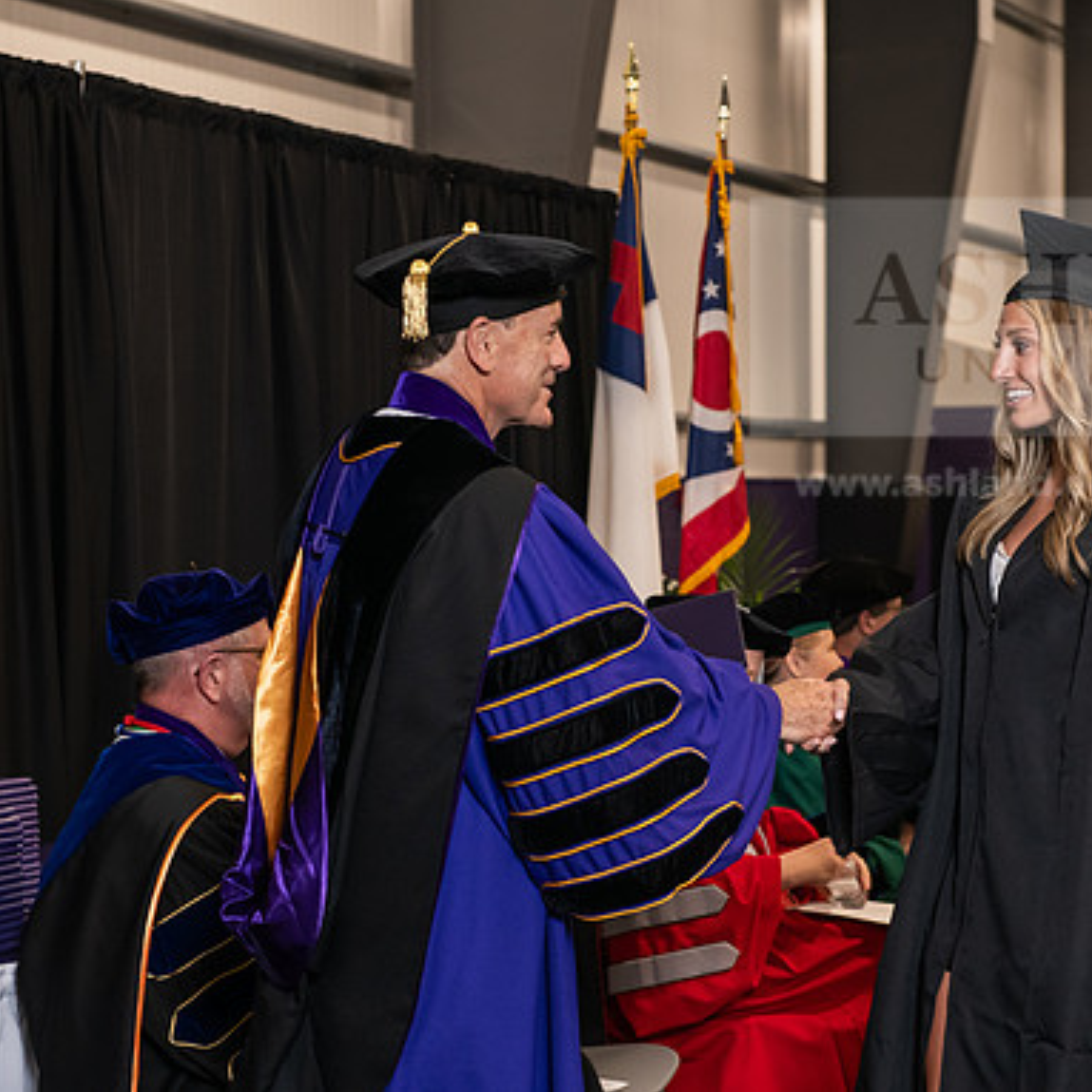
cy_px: 543
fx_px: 3034
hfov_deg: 20.4
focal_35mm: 85
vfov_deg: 20.4
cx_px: 664
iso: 1600
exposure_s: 1/125
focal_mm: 66
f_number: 5
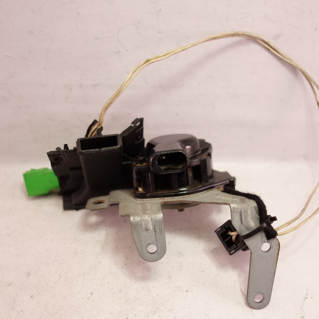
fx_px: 396
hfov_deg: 43.9
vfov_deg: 43.9
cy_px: 161
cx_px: 154
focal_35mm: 38
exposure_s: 1/40
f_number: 2
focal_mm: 10.63
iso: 250
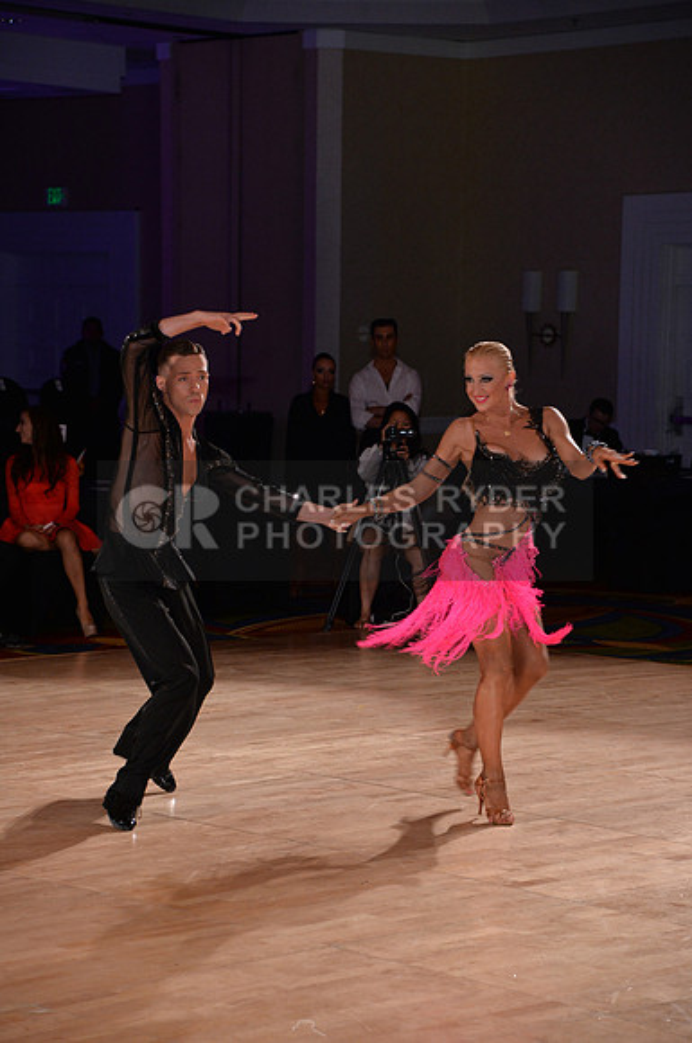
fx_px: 2892
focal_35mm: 100
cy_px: 522
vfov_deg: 20.4
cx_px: 346
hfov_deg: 13.6
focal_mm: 100
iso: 1600
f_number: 5
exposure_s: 1/250
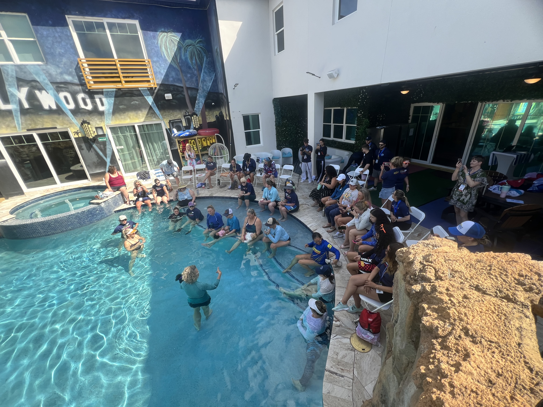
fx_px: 204
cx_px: 272
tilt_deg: -24.1
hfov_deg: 106.2
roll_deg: +4.4
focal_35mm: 13
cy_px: 204
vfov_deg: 89.9
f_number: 1.8
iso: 32
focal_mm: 1.57
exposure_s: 1/275
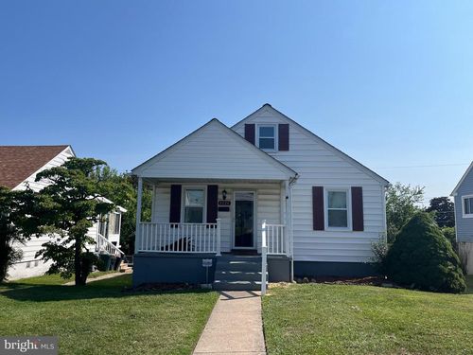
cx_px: 236
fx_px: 355
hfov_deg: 67.3
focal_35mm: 26
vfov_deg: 53.1
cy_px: 178
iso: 50
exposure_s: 1/5319
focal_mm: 5.1
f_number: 1.6
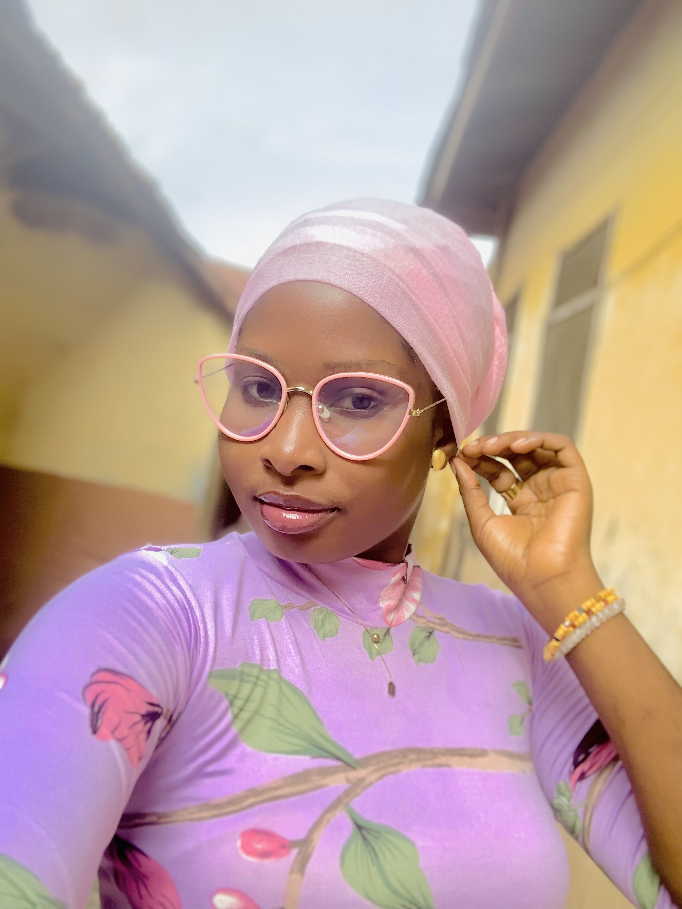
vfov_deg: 56.8
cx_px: 341
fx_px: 841
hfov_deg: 44.2
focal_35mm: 32
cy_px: 454
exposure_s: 1/163
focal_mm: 2.87
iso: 16
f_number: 2.2
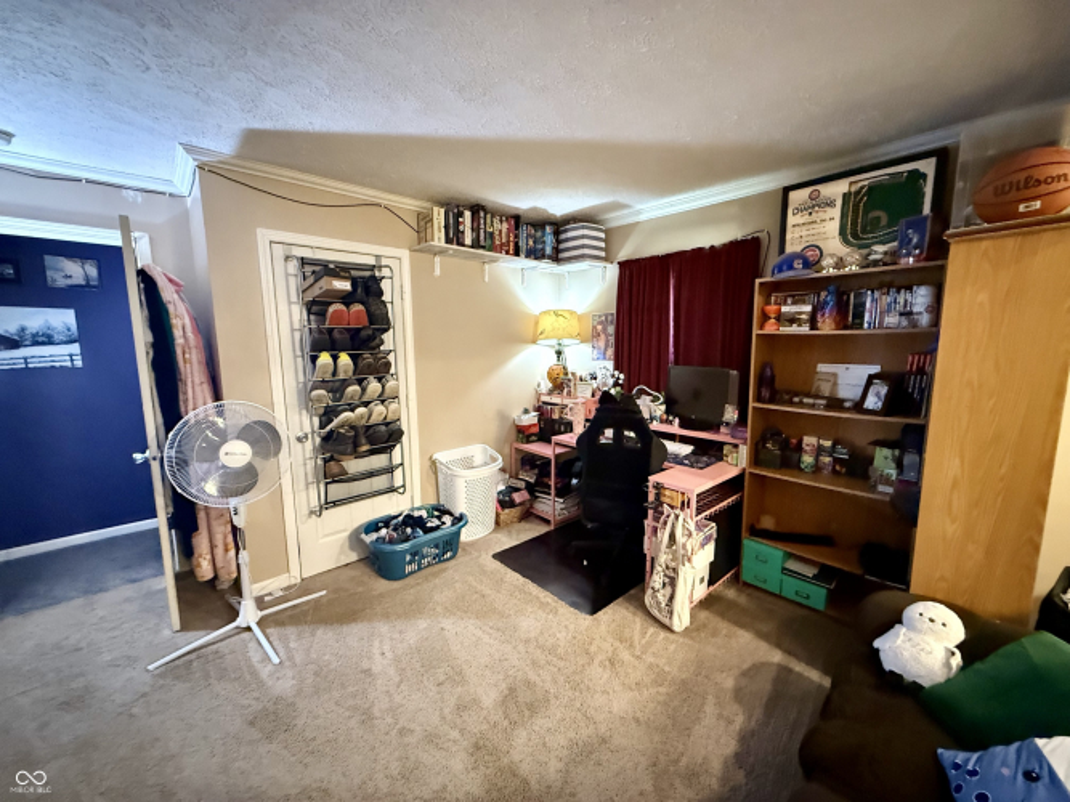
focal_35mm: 14
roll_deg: +0.2
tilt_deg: -7.0
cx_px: 535
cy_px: 401
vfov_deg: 85.7
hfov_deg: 102.1
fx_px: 433
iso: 1250
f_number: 2.2
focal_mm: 2.22
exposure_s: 1/40
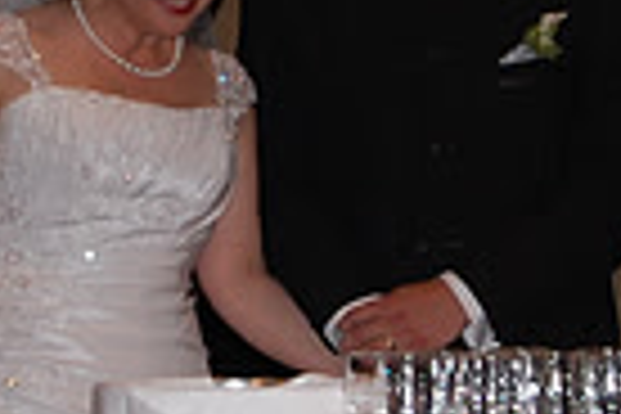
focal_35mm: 346
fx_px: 5970
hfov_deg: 5.9
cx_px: 112
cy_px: 4
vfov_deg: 4.0
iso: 500
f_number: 5.6
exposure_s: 1/60
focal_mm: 55
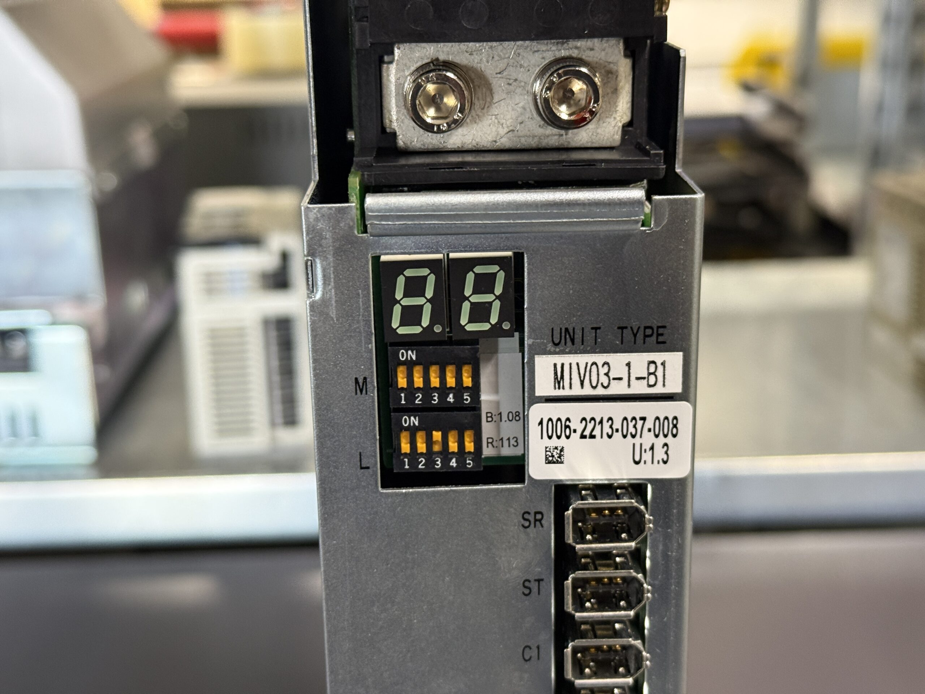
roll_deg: +1.1
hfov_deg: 39.7
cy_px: 347
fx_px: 1283
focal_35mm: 48
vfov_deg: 30.3
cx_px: 462
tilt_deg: -17.9
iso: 250
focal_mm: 6.76
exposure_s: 1/50
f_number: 1.78
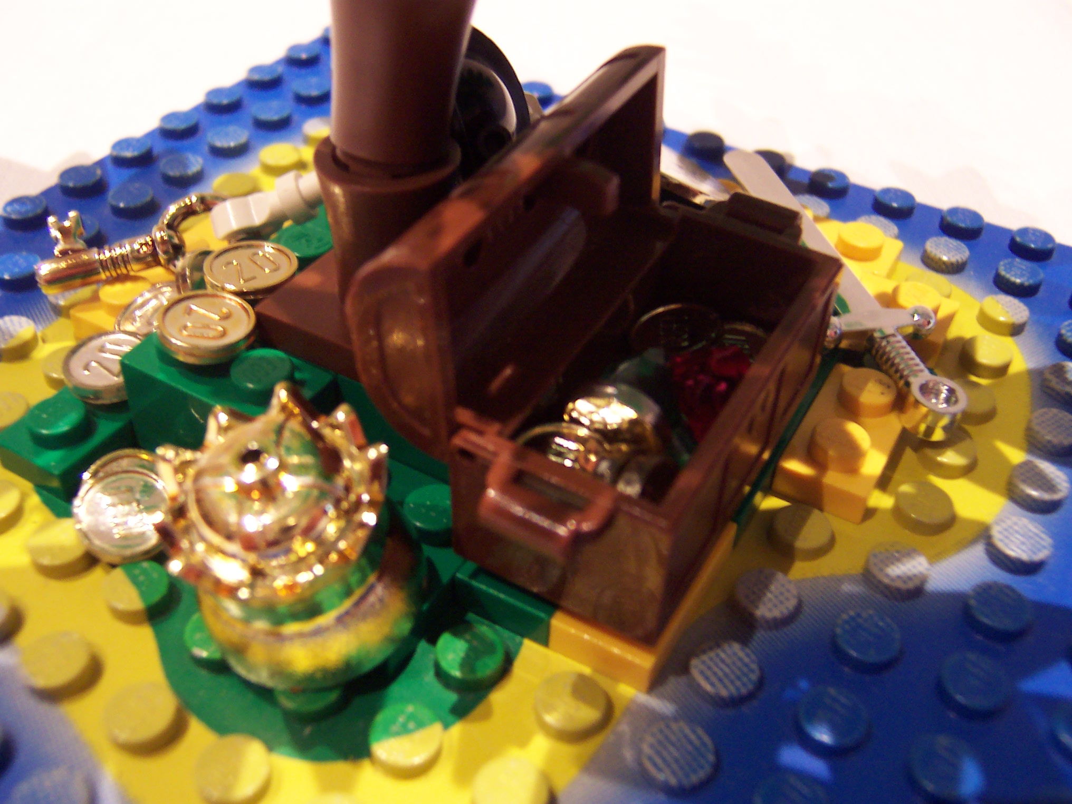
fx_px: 1115
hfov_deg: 51.4
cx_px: 536
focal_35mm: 36
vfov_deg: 39.7
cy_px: 402
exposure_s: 1/8
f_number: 2.8
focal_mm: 5.6
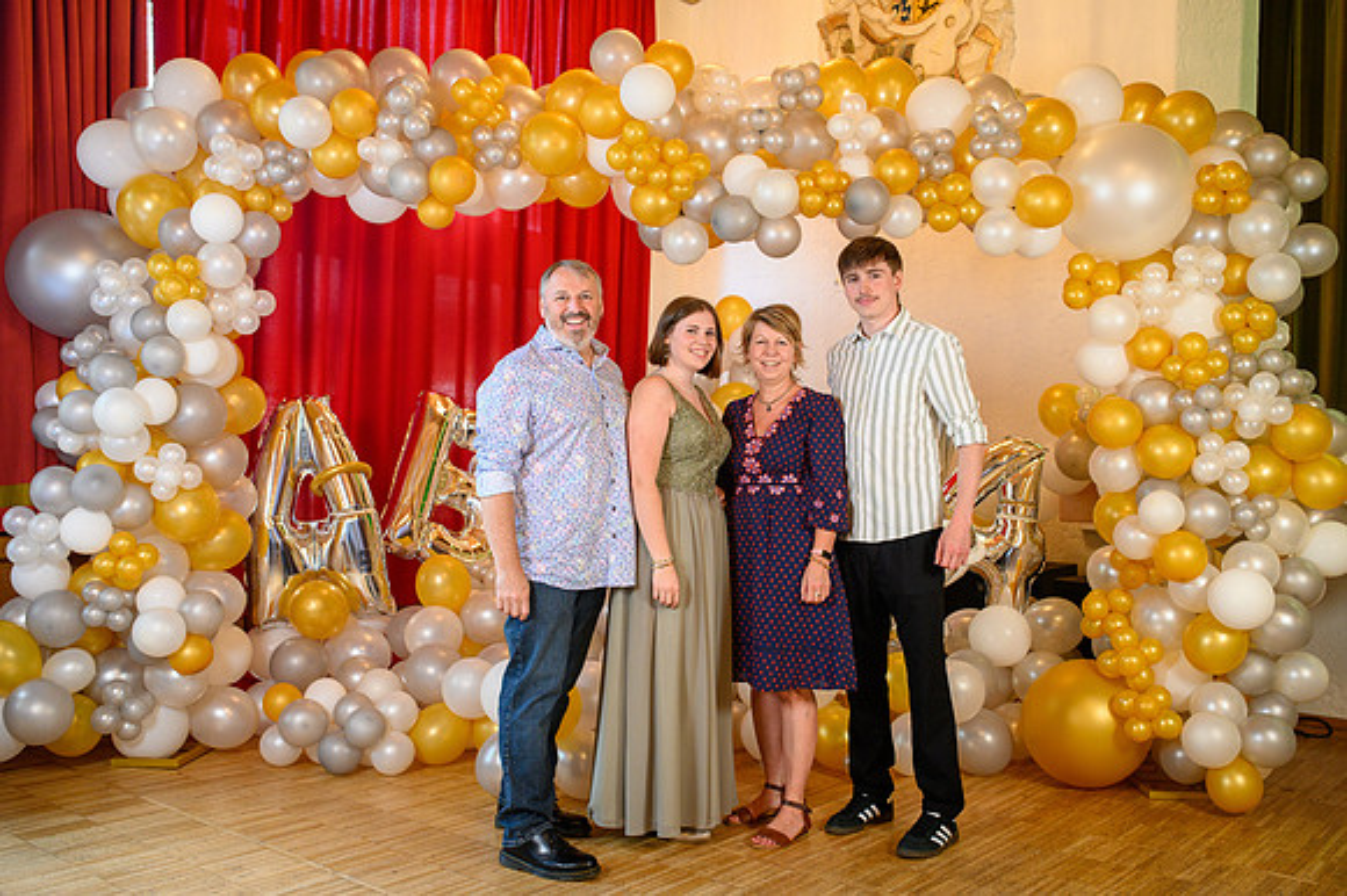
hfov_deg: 54.5
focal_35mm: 35
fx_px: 1309
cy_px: 448
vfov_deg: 37.8
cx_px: 674
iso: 1250
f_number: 3.5
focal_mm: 35
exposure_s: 1/100
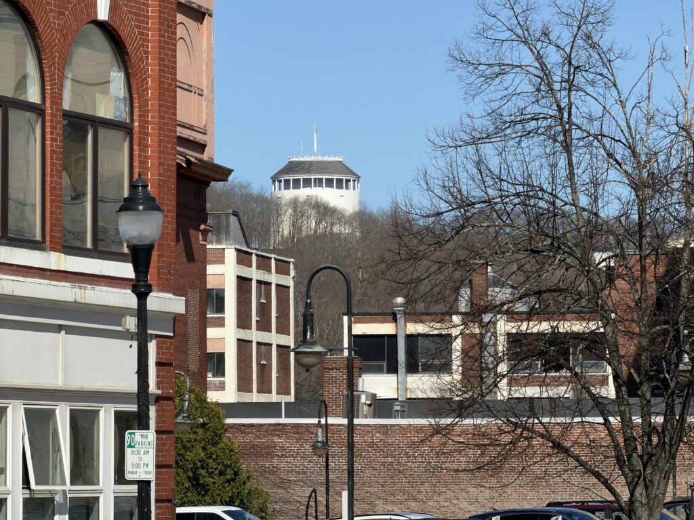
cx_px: 347
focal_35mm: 200
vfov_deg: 7.4
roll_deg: +0.5
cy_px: 260
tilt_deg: +2.7
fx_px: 4010
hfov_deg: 9.9
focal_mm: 16.89
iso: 20
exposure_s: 1/838
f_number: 2.8
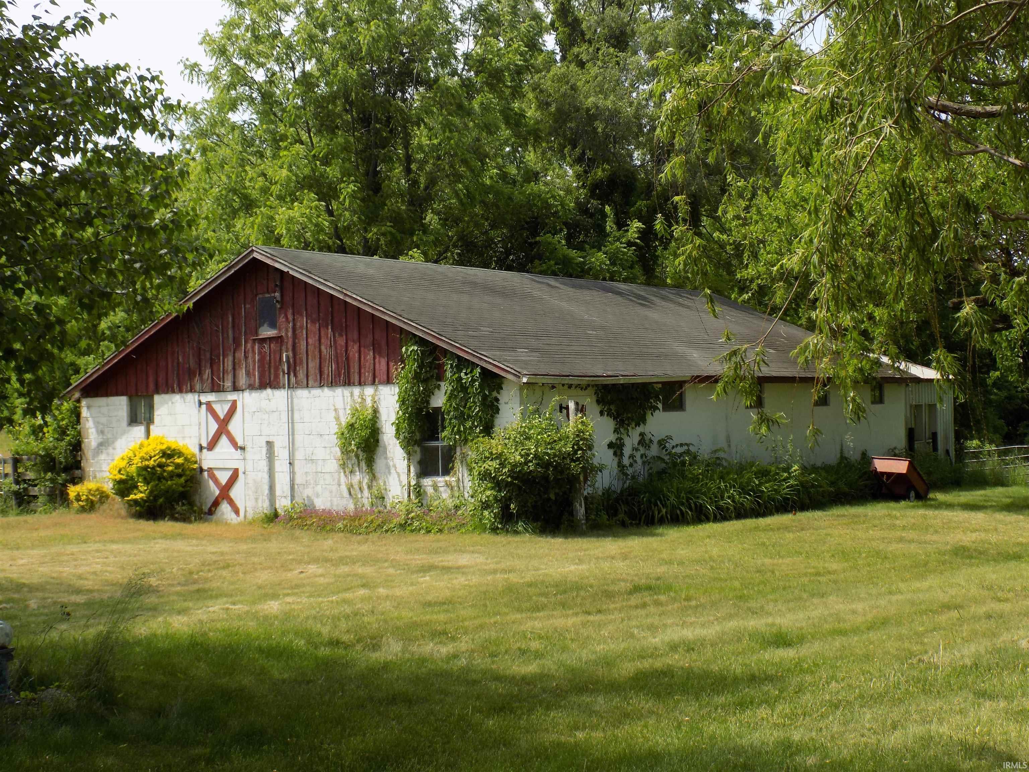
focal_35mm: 46
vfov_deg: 31.5
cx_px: 514
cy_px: 386
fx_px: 1367
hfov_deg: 41.2
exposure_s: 1/400
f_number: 3.7
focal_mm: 8.1
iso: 80
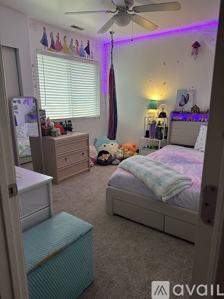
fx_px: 207
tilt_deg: -13.7
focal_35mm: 24
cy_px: 150
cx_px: 112
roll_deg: +0.0
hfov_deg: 56.8
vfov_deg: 71.6
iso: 250
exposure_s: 1/114
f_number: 1.78
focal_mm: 6.86
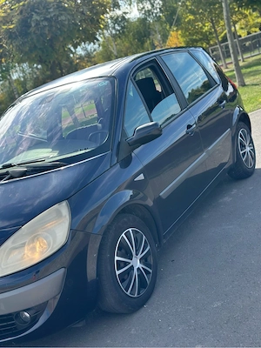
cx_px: 130
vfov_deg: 39.7
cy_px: 174
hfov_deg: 30.3
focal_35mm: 48
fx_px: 483
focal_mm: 6.86
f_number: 1.78
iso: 80
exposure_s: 1/1953
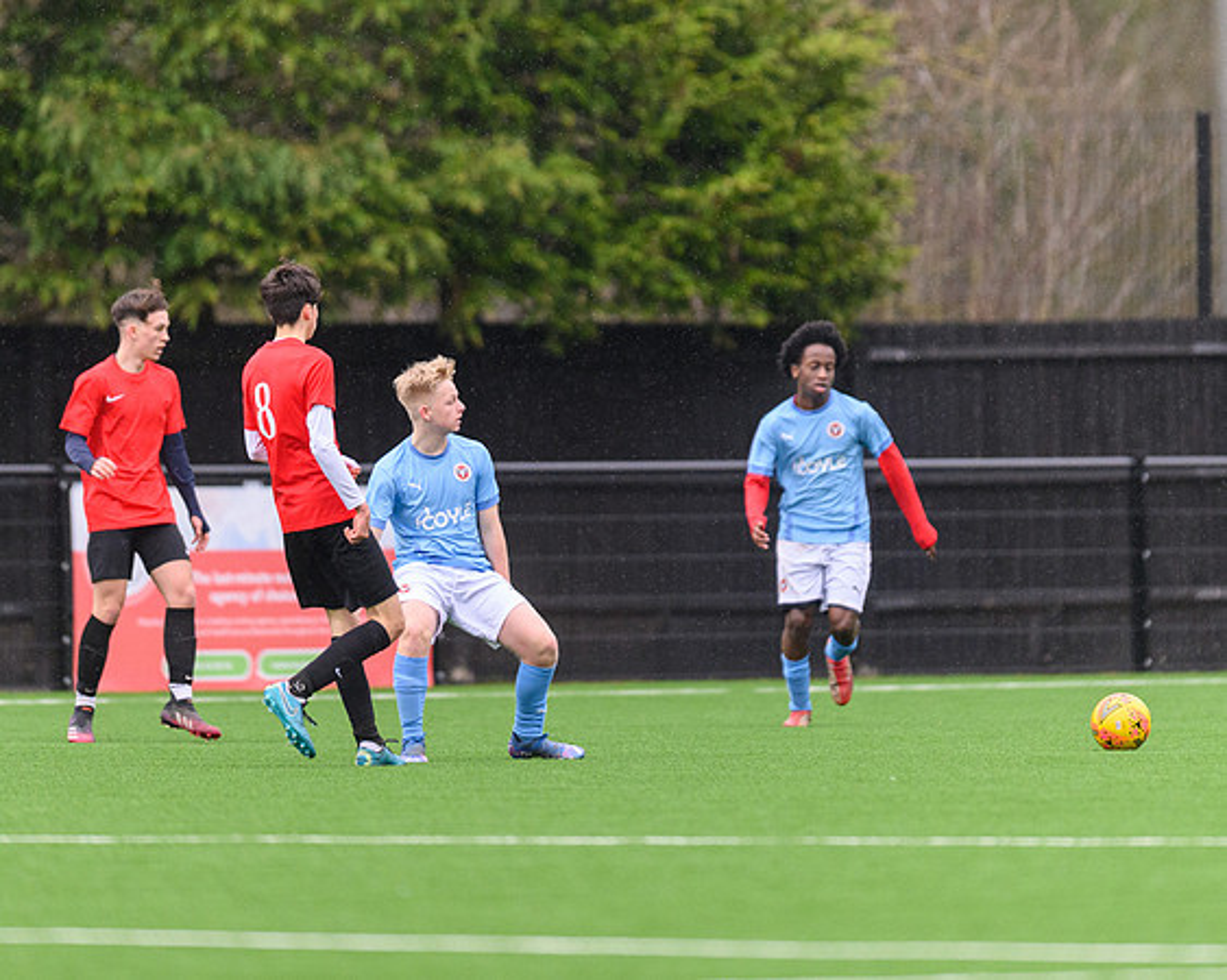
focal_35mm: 527
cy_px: 489
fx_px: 19147
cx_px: 571
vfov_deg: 2.9
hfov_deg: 3.7
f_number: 2.8
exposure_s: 1/2000
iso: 2500
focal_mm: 400
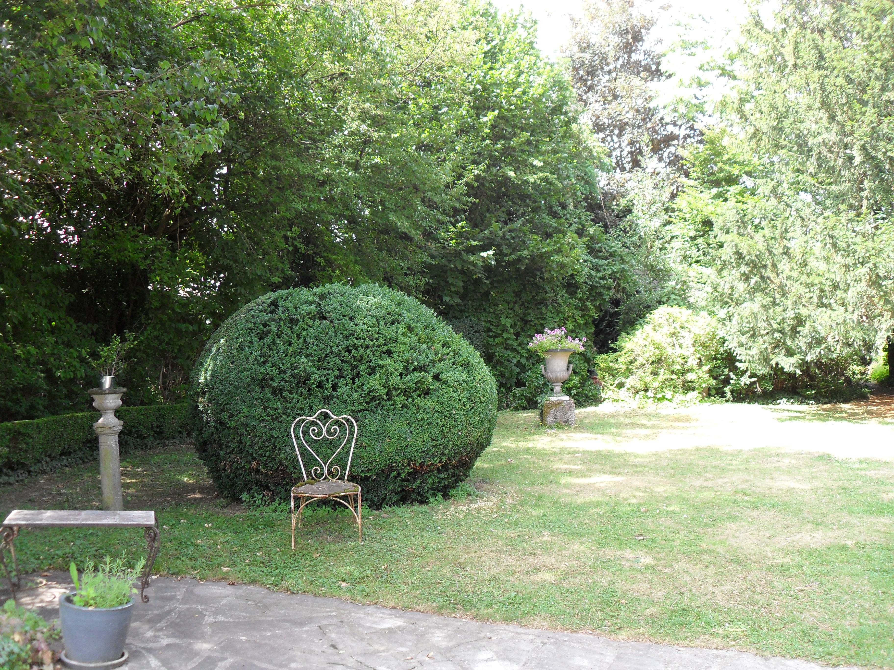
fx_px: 904
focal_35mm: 35
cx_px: 447
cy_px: 335
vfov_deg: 40.7
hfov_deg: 52.6
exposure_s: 1/90
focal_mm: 6.2
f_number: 2.8
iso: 100
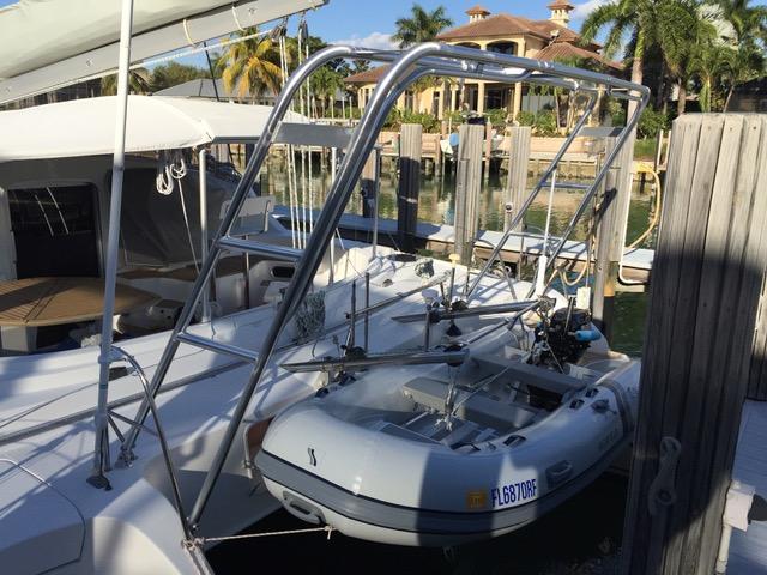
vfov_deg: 48.2
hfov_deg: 61.7
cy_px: 288
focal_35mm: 29
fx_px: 643
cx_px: 384
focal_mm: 4.15
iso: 32
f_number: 2.2
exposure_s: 1/2825
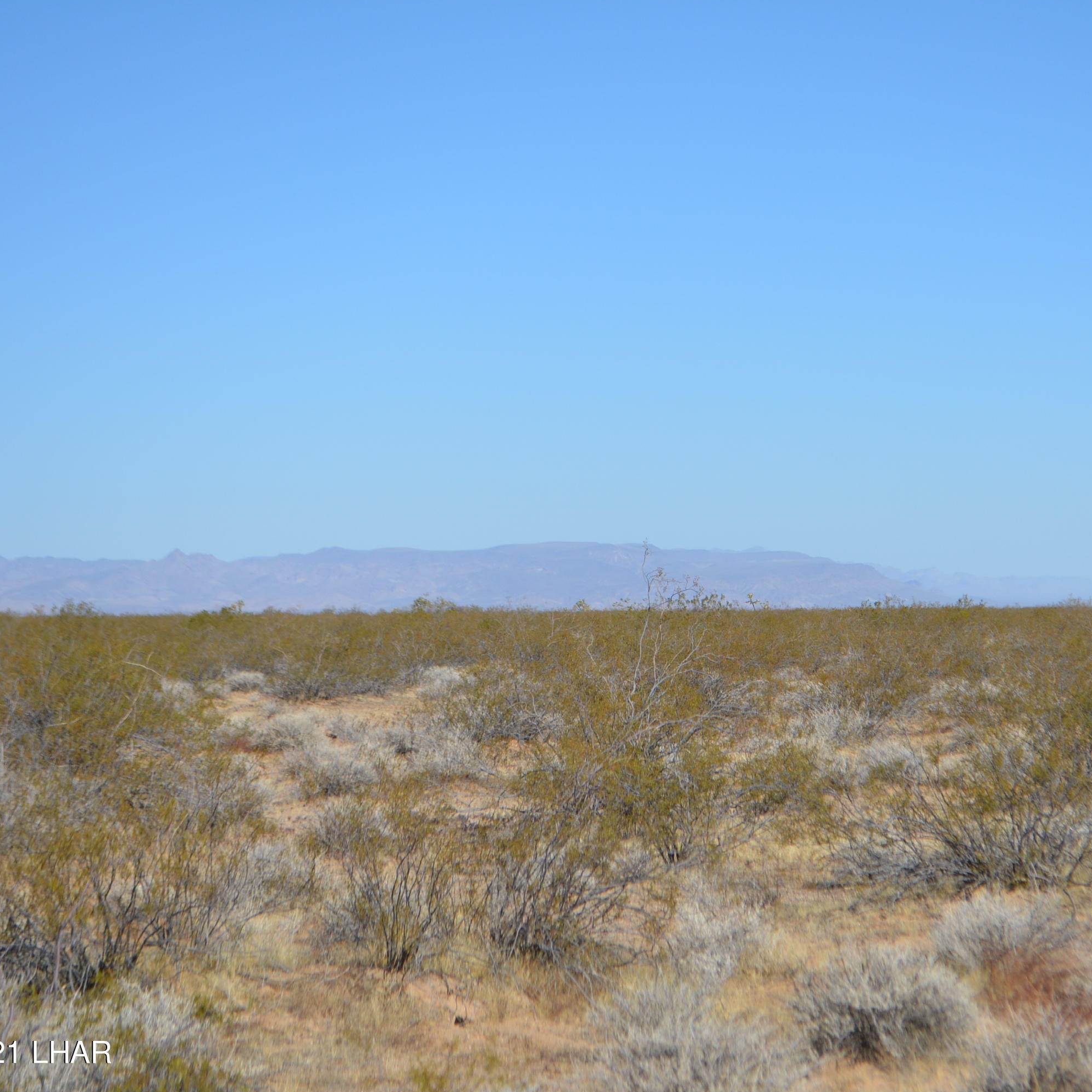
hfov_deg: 16.4
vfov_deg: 16.5
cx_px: 751
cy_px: 545
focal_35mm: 106
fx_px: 3770
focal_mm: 55
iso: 400
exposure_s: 1/2000
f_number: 7.1
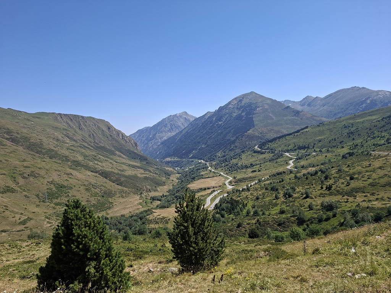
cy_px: 146
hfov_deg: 73.9
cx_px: 196
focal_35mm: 23
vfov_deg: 58.9
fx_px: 260
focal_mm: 5.54
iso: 50
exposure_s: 1/1239
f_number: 1.8
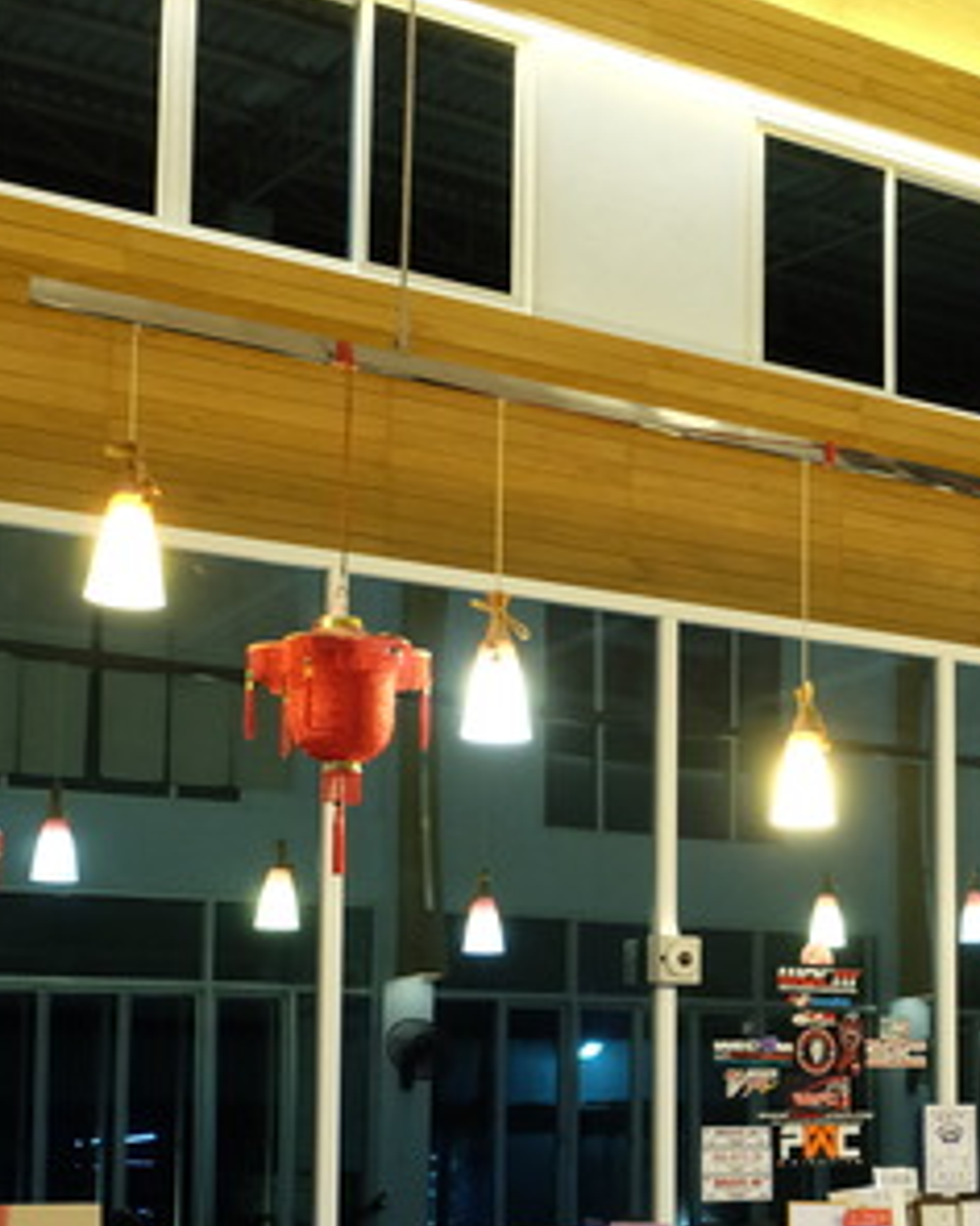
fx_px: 2212
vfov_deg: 30.3
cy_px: 950
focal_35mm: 61
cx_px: 976
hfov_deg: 23.9
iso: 1600
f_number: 7.1
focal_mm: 16
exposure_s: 1/5
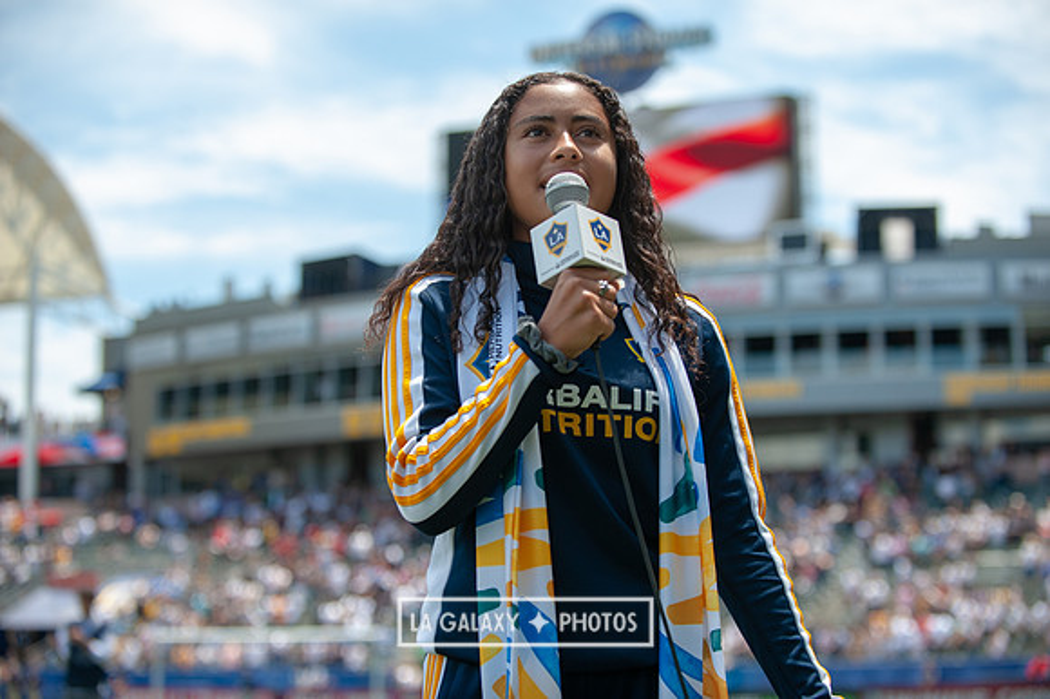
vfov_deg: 19.4
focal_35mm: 70
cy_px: 350
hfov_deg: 28.9
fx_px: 2040
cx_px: 525
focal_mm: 70
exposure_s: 1/1250
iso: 200
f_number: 3.5
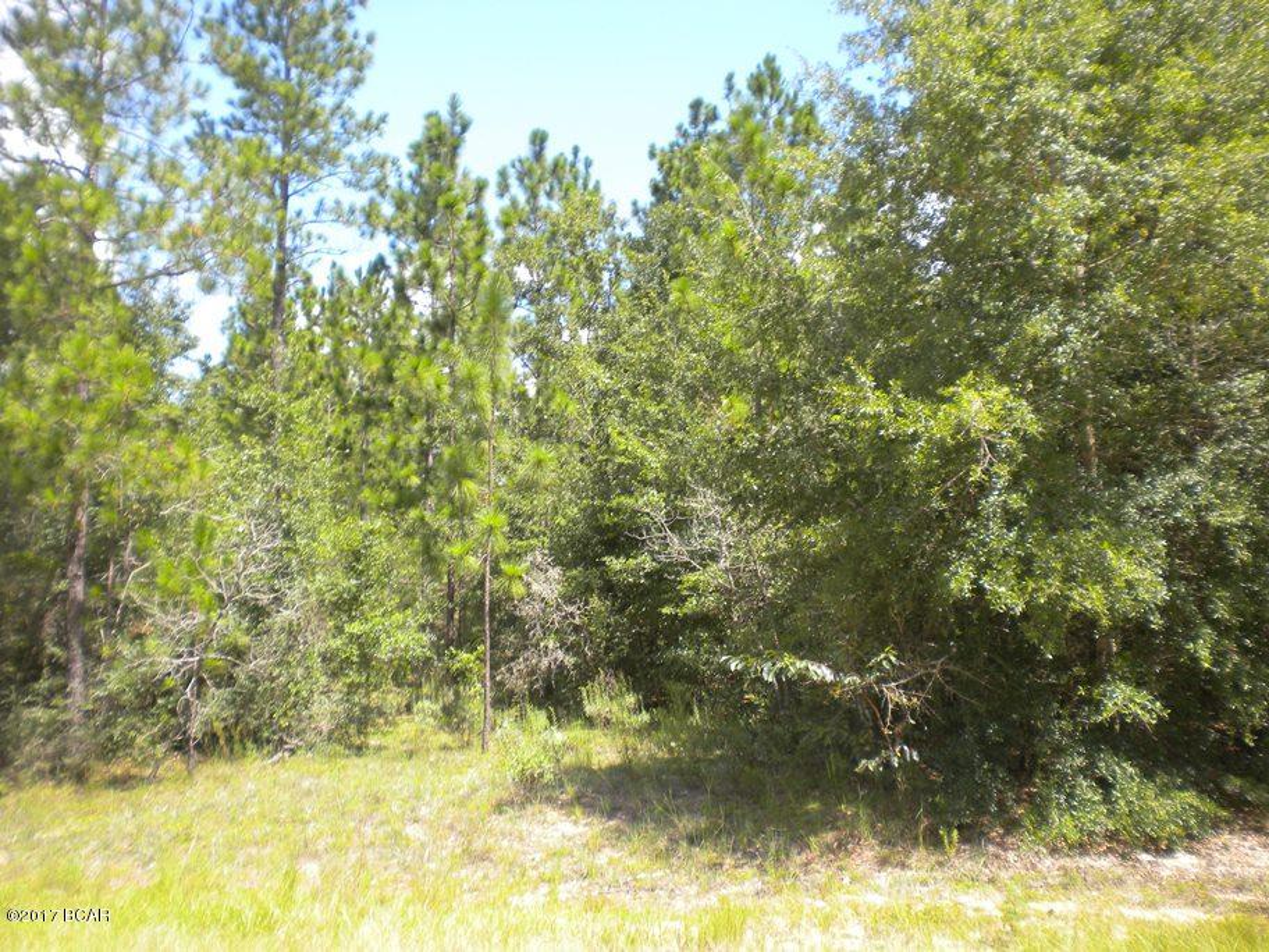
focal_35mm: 35
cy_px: 476
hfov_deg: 52.6
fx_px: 1283
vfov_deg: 40.7
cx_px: 634
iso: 80
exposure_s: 1/166
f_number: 4.6
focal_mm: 6.3
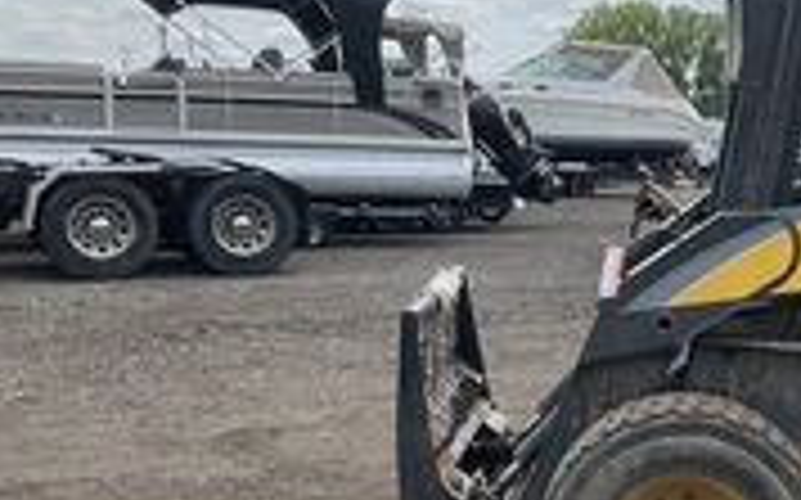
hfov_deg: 27.6
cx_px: 850
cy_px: 360
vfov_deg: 18.7
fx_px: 1505
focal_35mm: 69
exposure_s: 1/1250
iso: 25
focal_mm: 3
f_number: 1.8
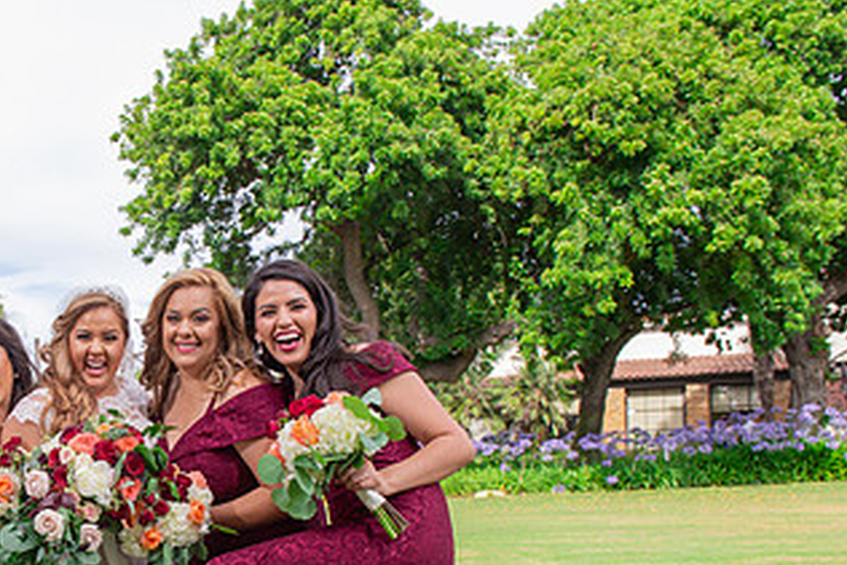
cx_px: 105
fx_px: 1036
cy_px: 471
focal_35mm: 44
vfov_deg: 29.7
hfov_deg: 41.4
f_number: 7.1
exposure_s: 1/250
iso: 400
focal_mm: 24
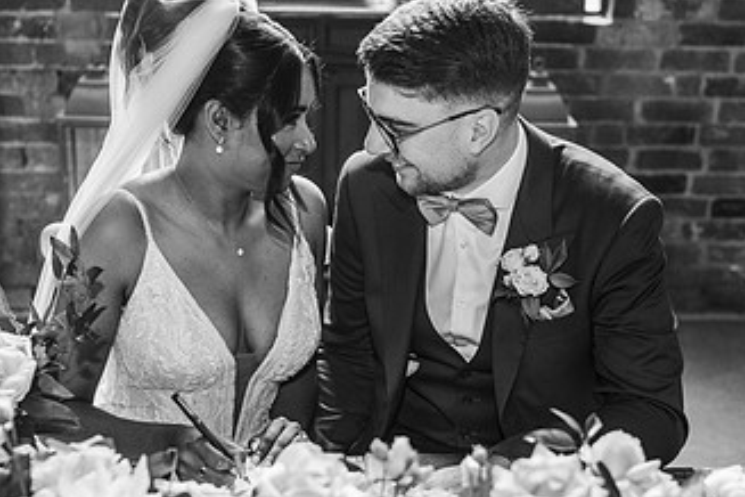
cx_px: 378
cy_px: 349
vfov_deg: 21.8
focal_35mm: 62
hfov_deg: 32.4
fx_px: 1283
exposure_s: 1/200
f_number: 2.2
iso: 900
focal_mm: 35
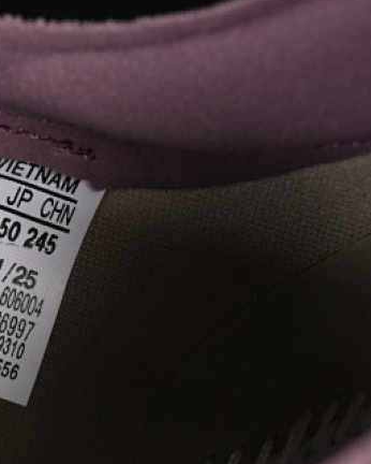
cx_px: -29
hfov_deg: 8.7
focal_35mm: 176
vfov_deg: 10.9
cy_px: 310
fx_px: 2414
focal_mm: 50
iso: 160
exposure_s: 1/60
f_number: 6.3
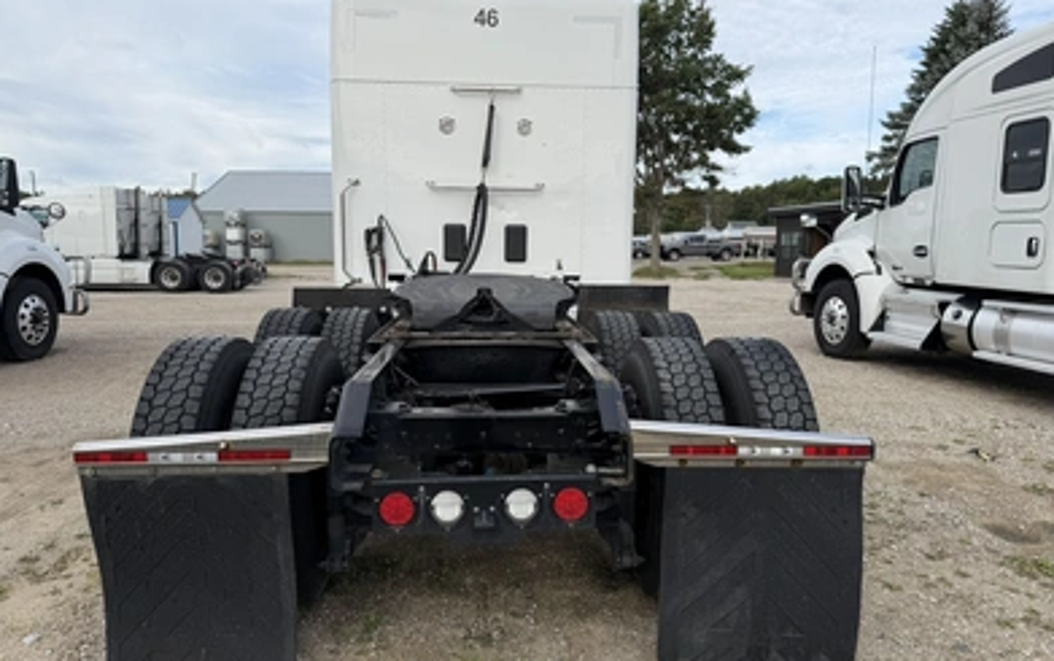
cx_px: 526
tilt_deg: -7.6
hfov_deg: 70.4
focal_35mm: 26
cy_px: 329
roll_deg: -0.6
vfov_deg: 47.7
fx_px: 747
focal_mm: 6.76
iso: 80
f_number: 1.78
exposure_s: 1/2525
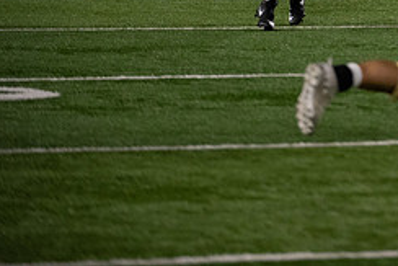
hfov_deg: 4.3
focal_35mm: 476
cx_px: 452
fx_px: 5265
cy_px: -48
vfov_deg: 2.9
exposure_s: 1/500
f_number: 4
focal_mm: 200
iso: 3200
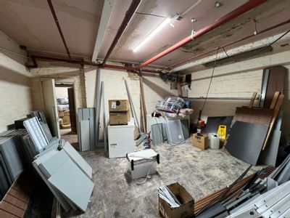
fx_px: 109
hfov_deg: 106.2
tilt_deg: -5.6
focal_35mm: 13
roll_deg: +0.4
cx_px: 145
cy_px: 109
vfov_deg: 89.9
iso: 160
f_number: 1.8
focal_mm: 1.57
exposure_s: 1/50
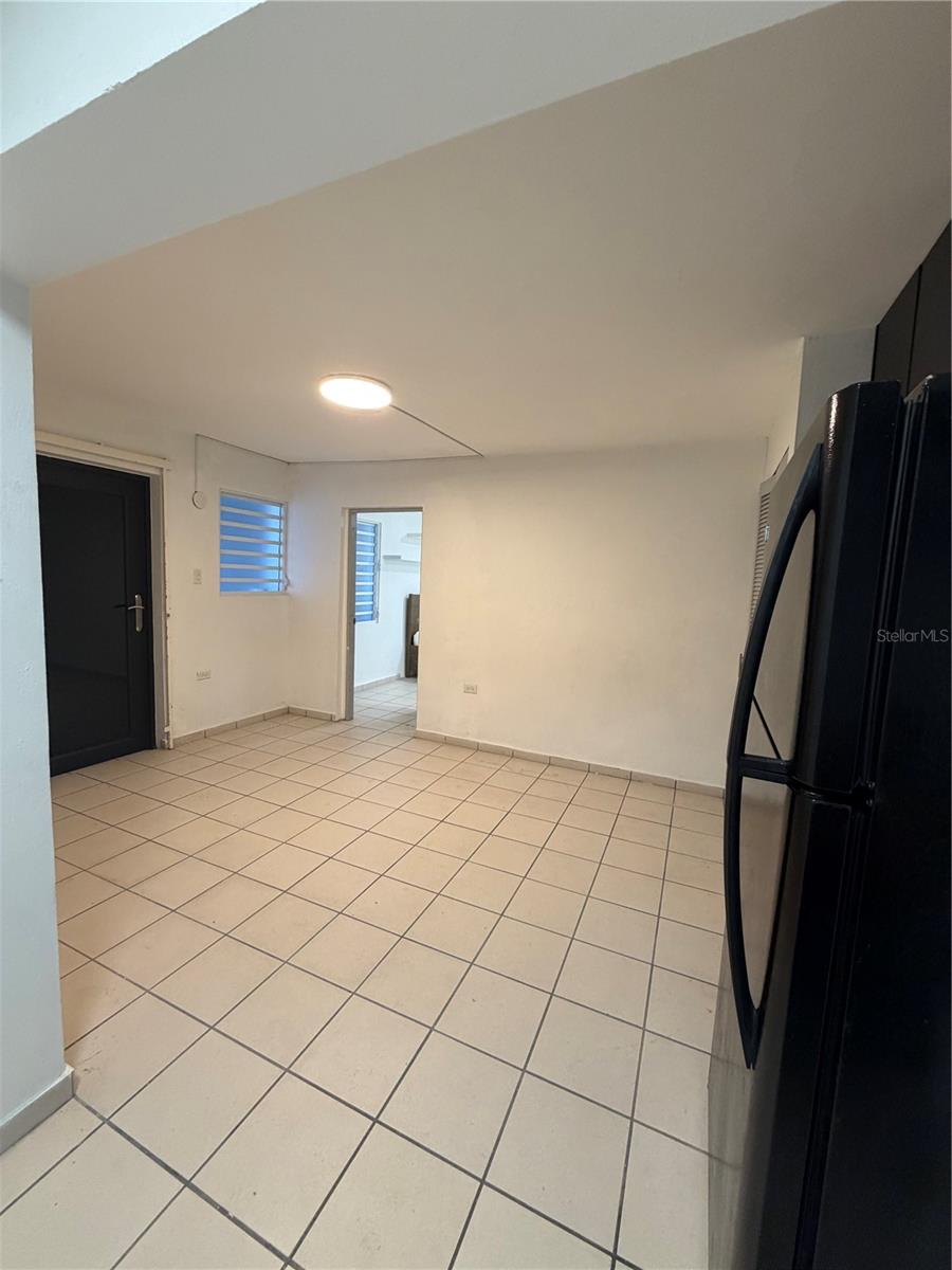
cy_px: 635
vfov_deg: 102.1
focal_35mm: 14
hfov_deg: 85.7
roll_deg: -2.5
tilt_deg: -6.2
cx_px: 476
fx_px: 513
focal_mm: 2.22
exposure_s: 1/60
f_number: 2.2
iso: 250
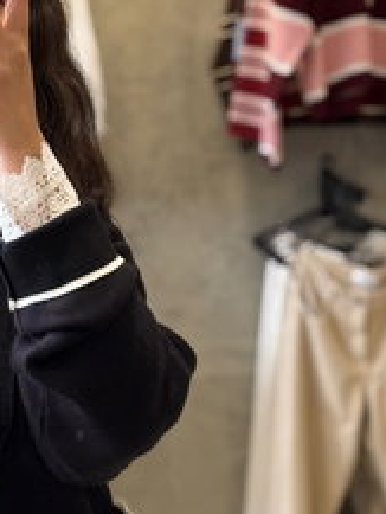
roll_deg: +1.1
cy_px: 356
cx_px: -43
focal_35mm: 128
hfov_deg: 11.4
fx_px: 1901
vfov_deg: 15.4
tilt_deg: -19.0
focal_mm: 5.96
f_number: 1.6
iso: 80
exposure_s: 1/50
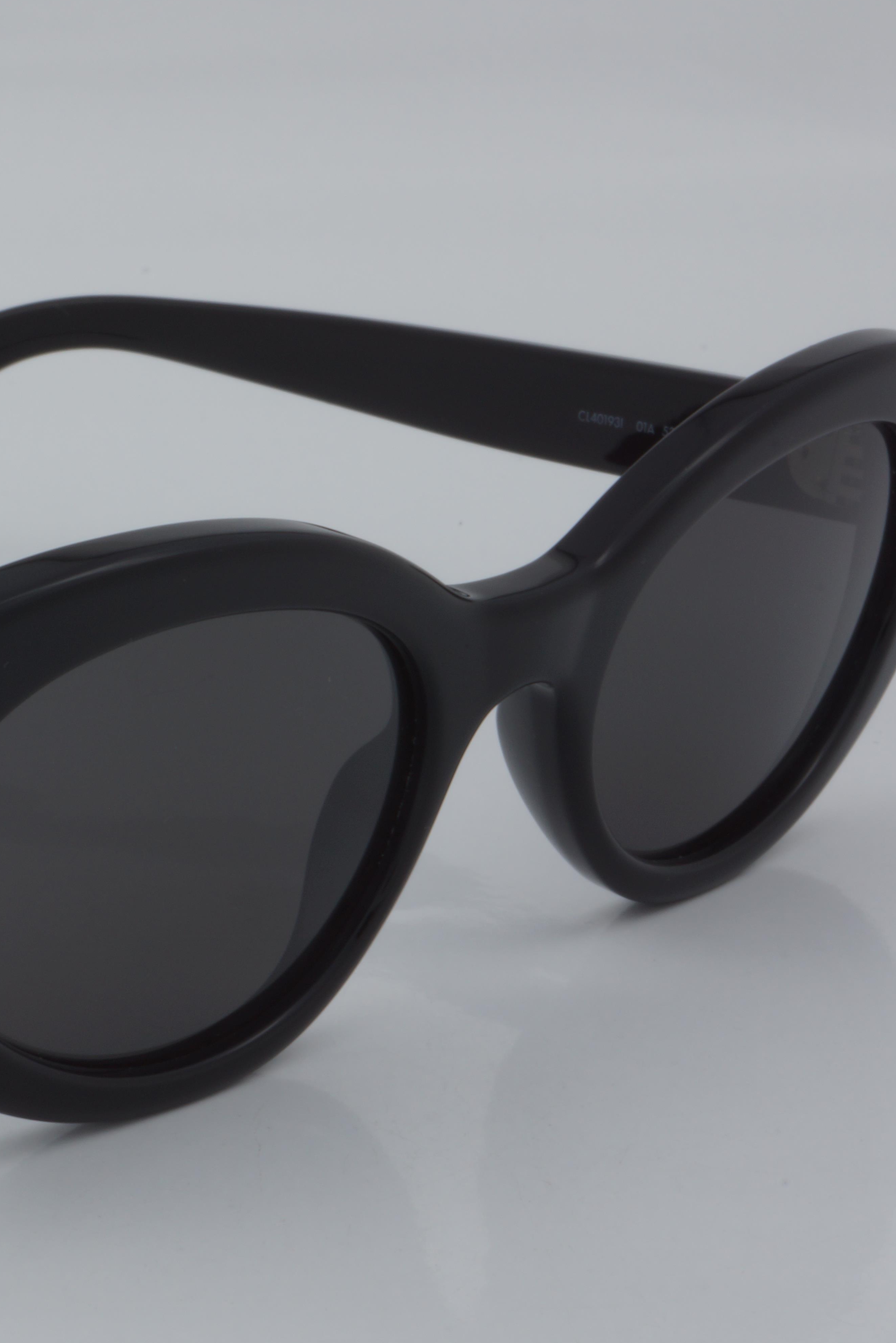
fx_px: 4218
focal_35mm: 113
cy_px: 670
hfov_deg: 12.0
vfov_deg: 18.1
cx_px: -29
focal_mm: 50
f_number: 32
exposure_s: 1/4
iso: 100
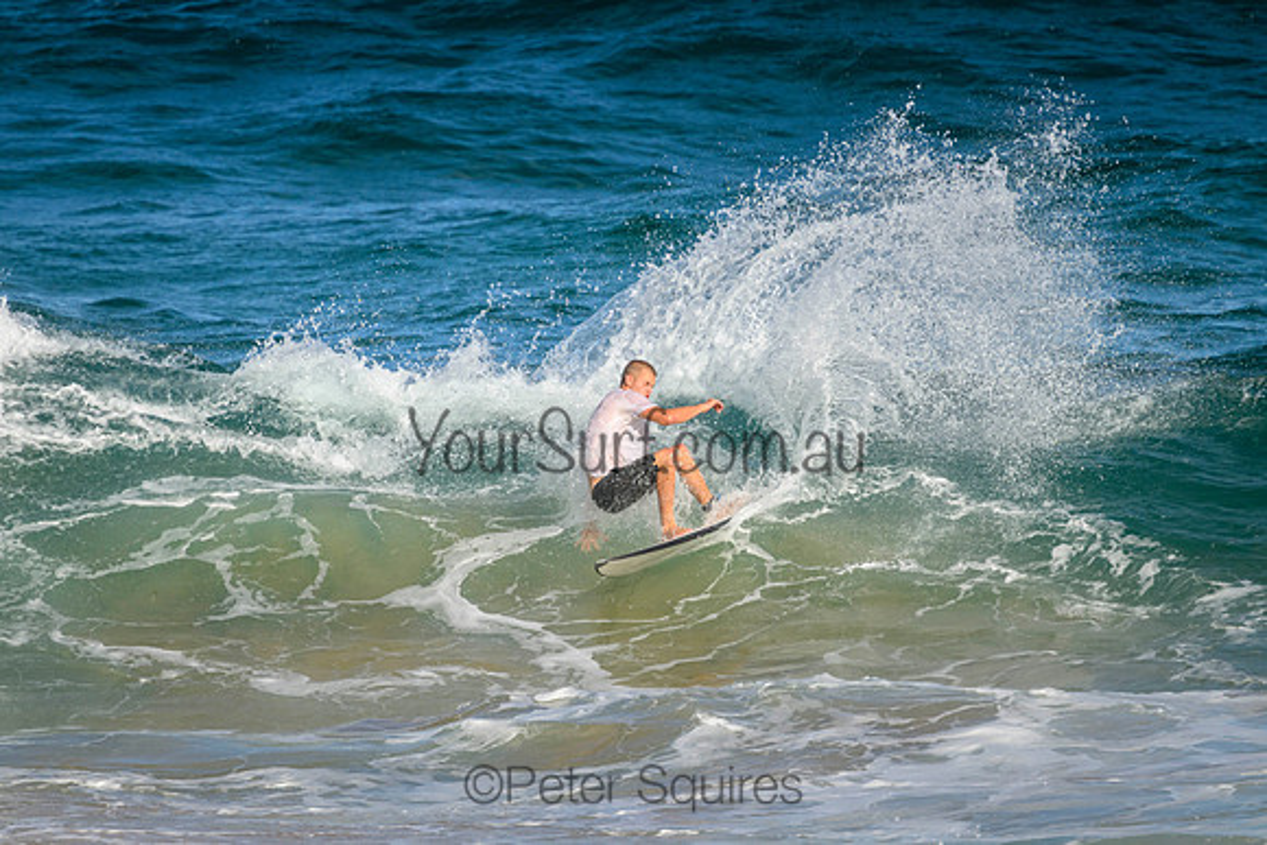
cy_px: 422
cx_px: 634
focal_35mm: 800
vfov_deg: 1.7
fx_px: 28161
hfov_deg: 2.6
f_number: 11
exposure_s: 1/1600
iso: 900
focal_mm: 800
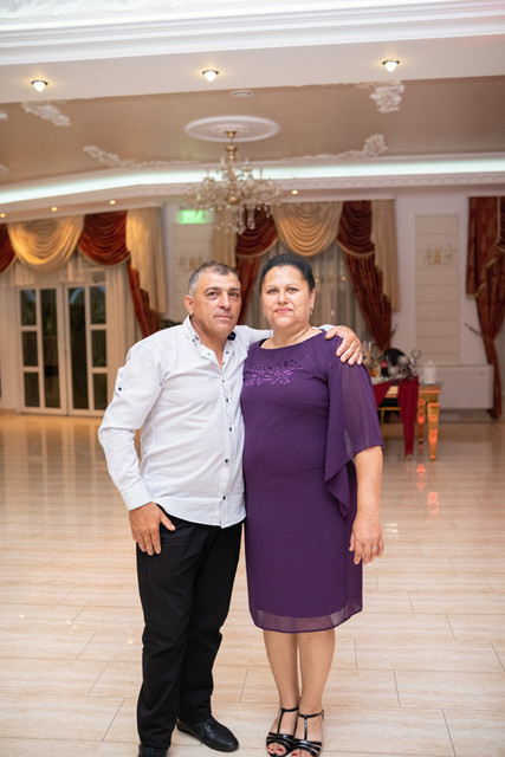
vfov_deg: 54.4
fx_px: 736
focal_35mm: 35
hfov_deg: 37.9
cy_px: 378
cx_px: 252
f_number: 2
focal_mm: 23
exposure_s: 1/125
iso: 1000
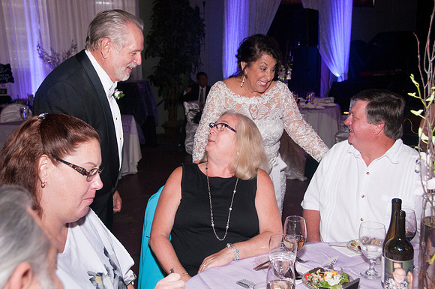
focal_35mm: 42
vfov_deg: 31.8
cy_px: 144
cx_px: 218
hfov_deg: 46.5
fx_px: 507
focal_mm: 28
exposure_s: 1/30
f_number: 5.6
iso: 400
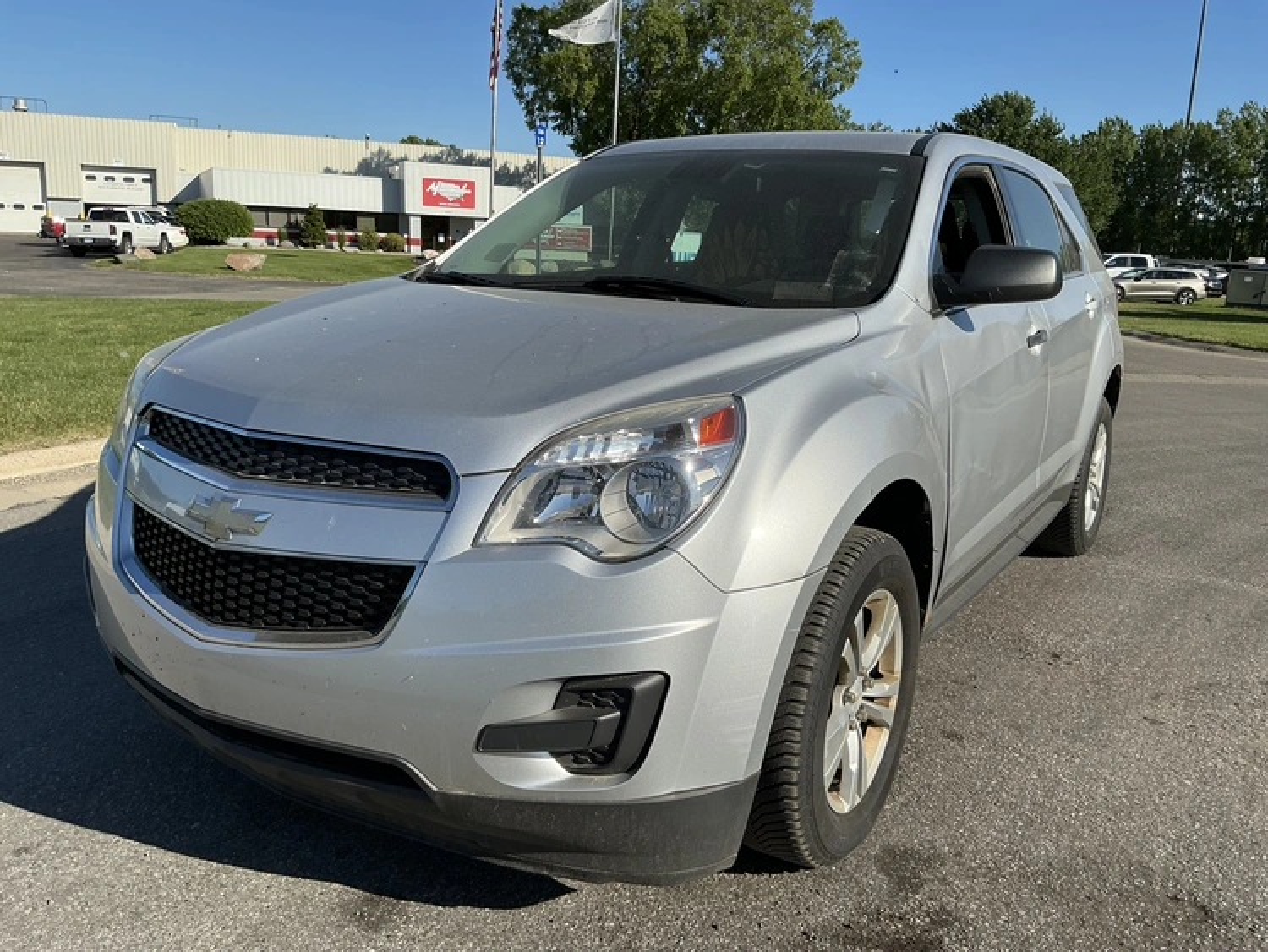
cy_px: 476
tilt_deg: -10.9
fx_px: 1026
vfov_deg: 49.8
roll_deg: -2.3
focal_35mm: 28
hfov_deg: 63.4
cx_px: 634
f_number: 1.8
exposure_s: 1/2427
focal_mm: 3
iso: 25
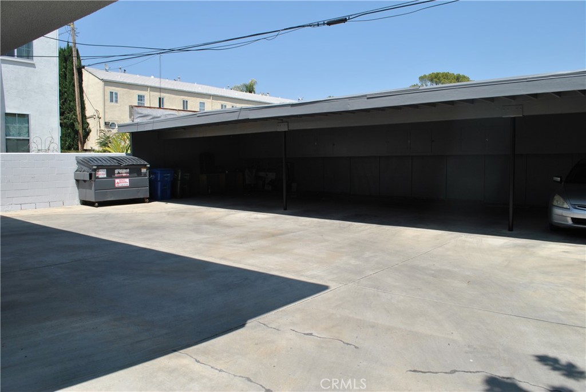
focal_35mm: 27
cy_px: 196
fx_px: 440
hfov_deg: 67.3
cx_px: 293
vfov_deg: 48.0
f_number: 8
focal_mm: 18
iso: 100
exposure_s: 1/250
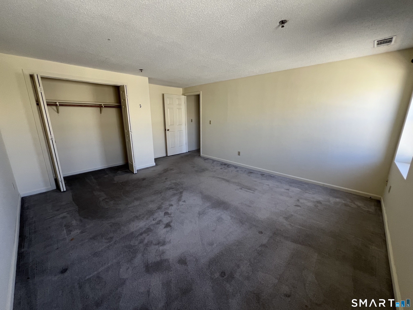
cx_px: 206
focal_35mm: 13
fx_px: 155
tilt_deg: -13.4
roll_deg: -0.6
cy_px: 155
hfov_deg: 106.2
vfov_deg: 89.9
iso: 100
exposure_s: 1/99
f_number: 1.8
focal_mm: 1.57
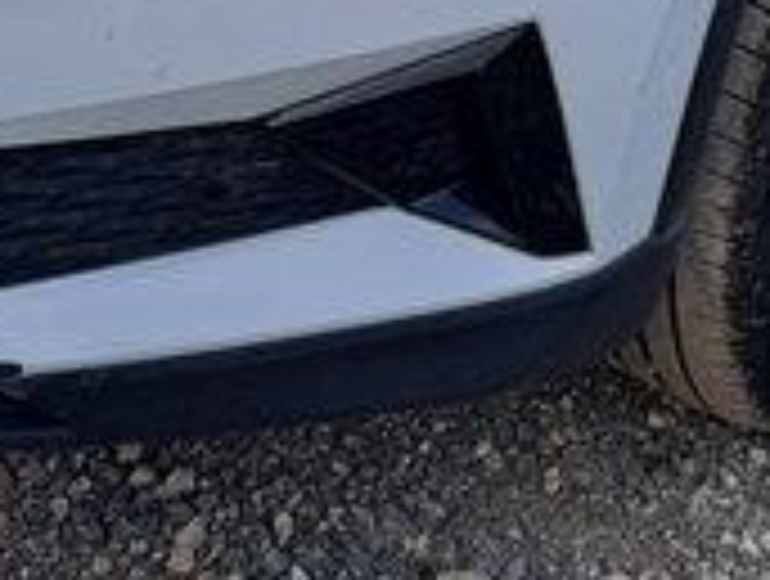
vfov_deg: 11.8
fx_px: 2497
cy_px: -589
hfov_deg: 17.4
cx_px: 185
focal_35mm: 112
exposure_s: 1/235
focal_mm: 5.23
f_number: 1.8
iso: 50
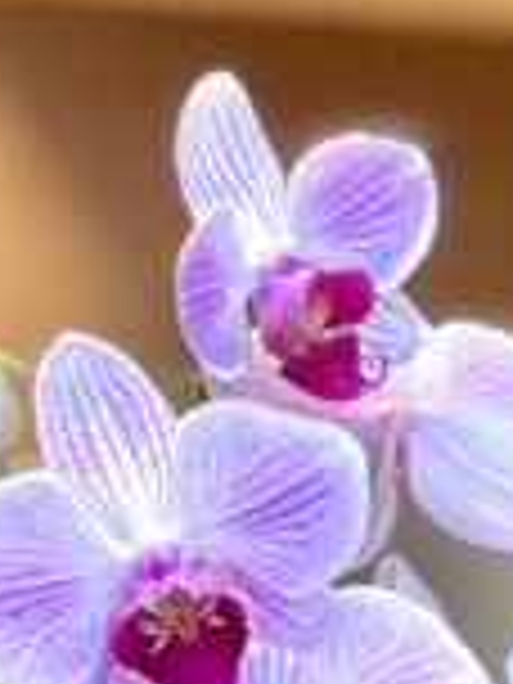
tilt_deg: -19.5
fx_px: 6382
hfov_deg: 4.6
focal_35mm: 323
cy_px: 1980
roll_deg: +0.3
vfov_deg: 5.8
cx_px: 792
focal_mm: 6.86
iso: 160
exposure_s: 1/60
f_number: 1.78
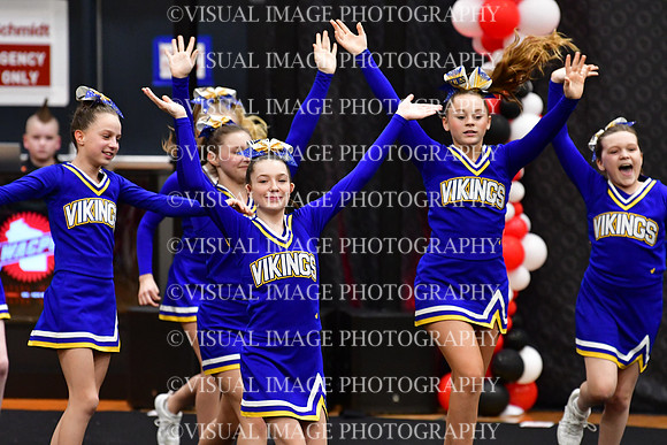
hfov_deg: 6.9
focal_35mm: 300
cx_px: 334
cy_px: 222
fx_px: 5559
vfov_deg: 4.6
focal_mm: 200
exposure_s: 1/500
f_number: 3.5
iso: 5000
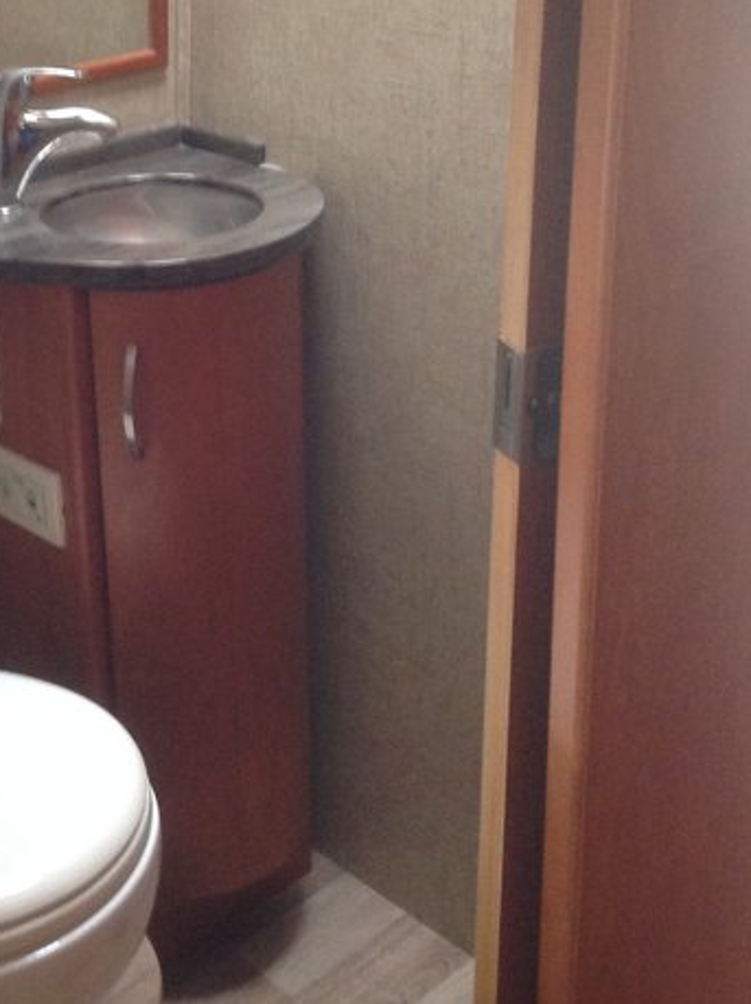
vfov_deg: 31.5
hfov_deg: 23.9
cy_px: 328
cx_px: 256
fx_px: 1769
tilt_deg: -23.6
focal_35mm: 61
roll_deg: -1.7
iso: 320
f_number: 2.4
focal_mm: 4.28
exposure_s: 1/15
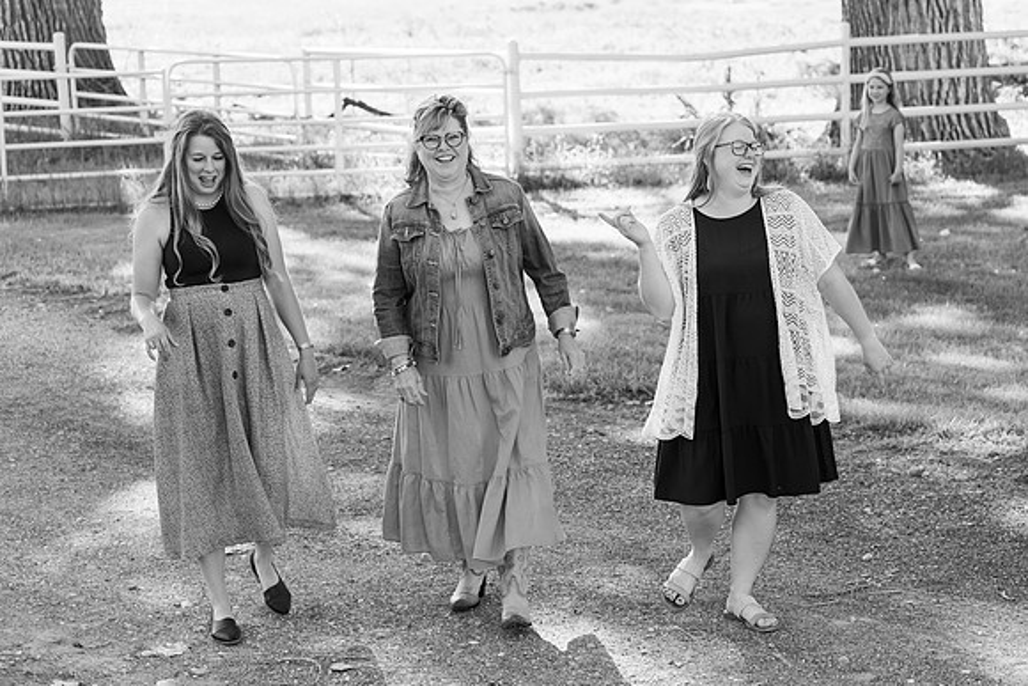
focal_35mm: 85
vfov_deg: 16.1
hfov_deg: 23.9
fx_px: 2428
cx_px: 514
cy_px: 343
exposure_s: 1/500
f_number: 5.6
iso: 500
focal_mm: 85
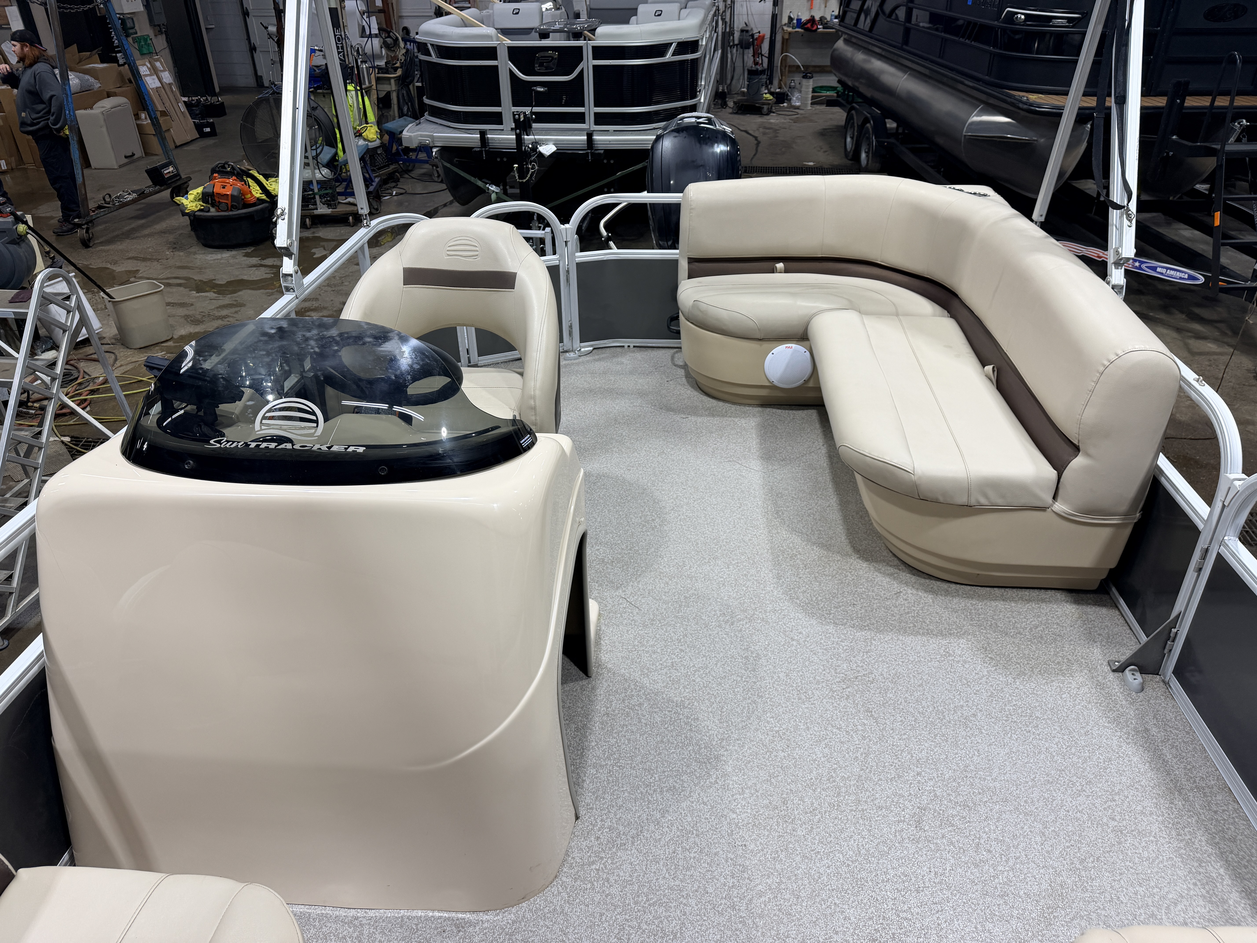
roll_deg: +0.5
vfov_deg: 56.8
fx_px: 872
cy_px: 472
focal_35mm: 24
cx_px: 628
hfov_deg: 71.6
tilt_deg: -31.1
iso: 80
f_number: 1.78
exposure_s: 1/120
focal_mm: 6.76
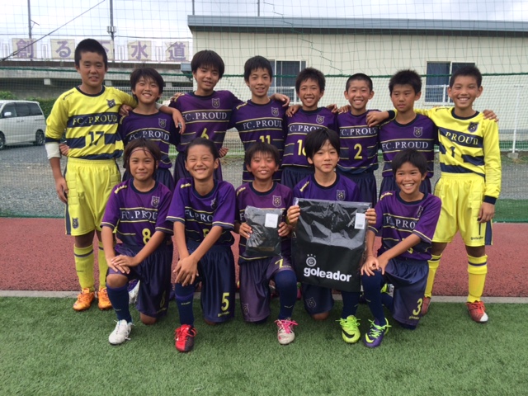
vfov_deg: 48.2
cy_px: 198
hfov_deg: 61.7
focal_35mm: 29
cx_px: 264
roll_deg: +0.5
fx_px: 442
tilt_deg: -6.6
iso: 32
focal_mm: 4.15
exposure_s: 1/331
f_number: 2.2
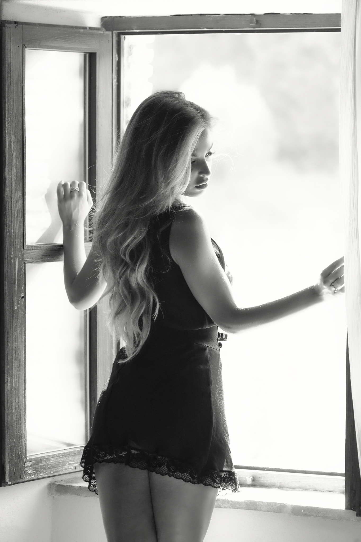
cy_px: 271
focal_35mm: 112
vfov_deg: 18.3
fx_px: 1687
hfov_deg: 12.2
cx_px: 180
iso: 400
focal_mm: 112
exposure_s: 1/160
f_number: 4.8
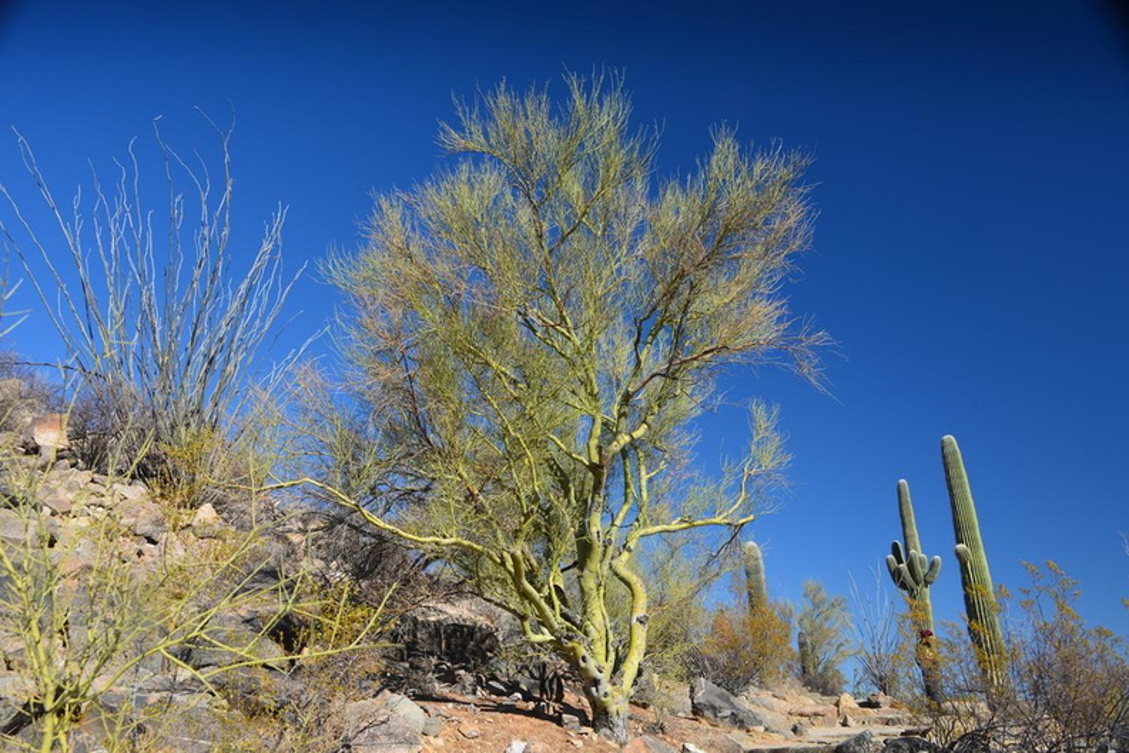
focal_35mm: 32
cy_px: 376
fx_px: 1003
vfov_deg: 41.1
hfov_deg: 58.7
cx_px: 564
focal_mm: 32
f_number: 11
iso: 200
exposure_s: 1/100
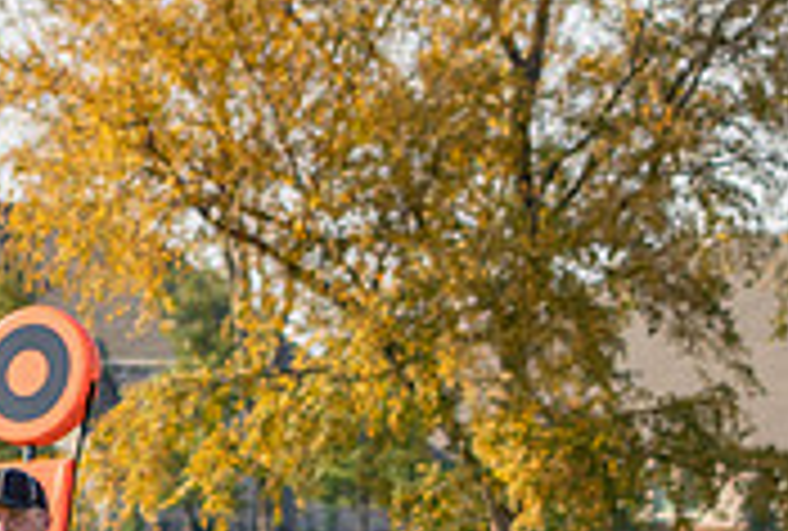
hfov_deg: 4.2
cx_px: -604
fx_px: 10587
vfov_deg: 2.9
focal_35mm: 482
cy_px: 959
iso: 400
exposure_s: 1/1250
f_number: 5.6
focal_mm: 100
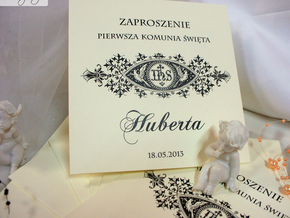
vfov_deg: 35.9
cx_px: 160
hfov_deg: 46.7
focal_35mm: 40
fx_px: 335
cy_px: 99
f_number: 2.8
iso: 160
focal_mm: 7.54
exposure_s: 1/60
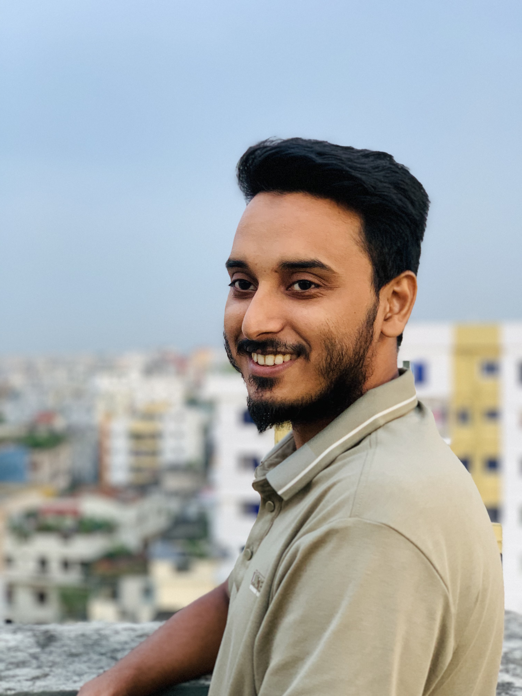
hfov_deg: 28.0
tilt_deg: +2.4
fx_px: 1046
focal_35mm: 52
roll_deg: -0.4
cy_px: 348
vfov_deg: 36.8
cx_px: 261
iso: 320
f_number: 2.4
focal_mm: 6
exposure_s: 1/60
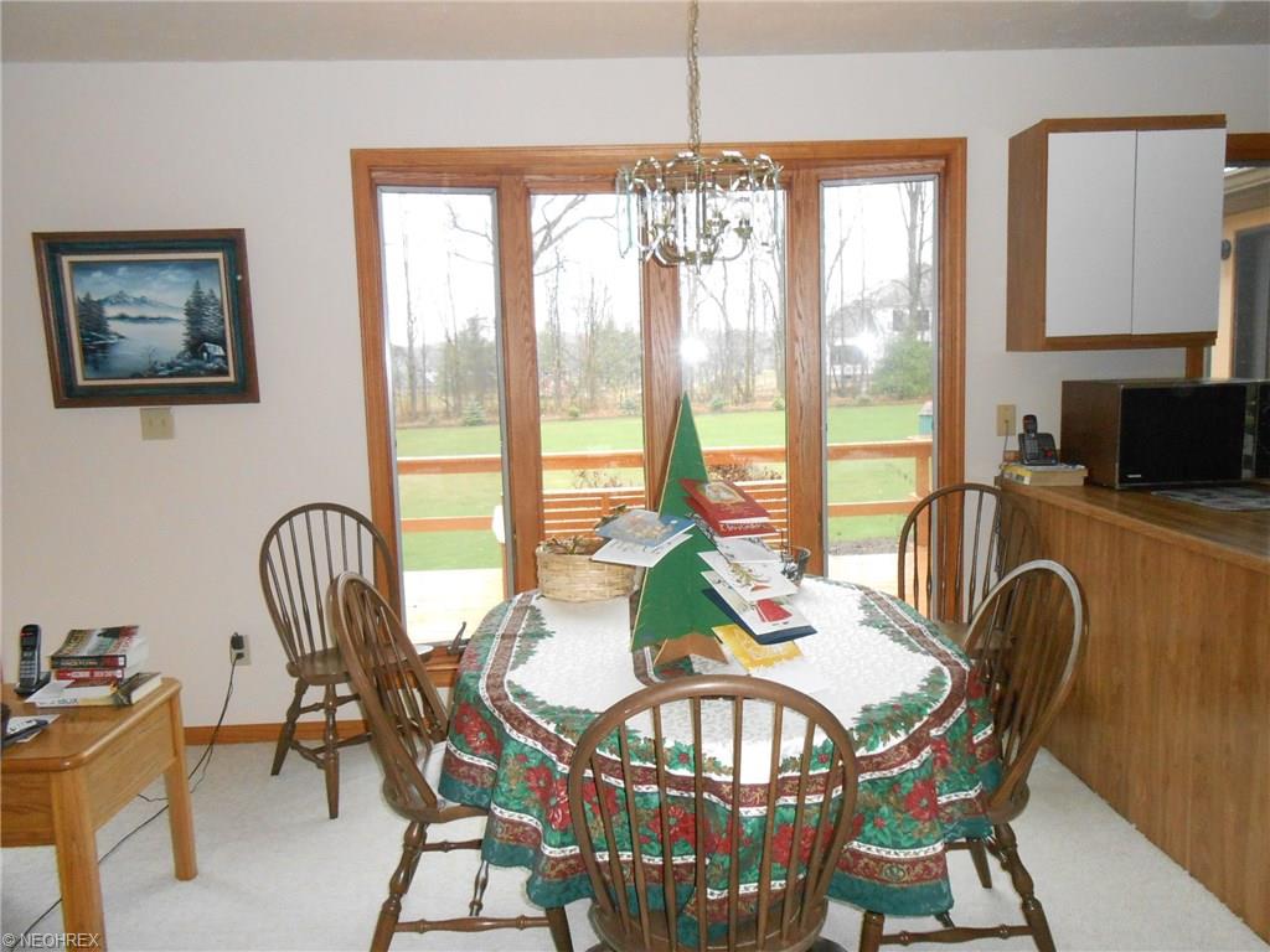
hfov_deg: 67.3
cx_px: 635
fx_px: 954
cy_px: 476
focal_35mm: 26
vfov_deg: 53.1
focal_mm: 4.6
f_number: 3.5
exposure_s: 1/25
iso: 500
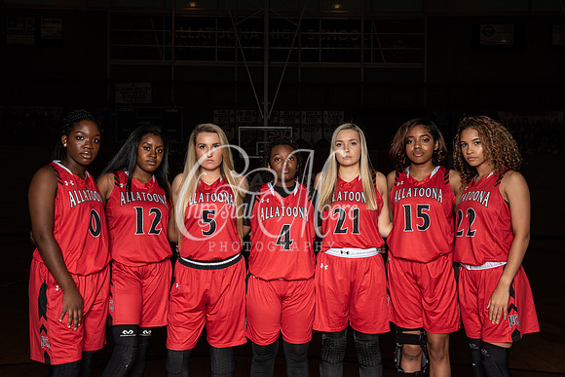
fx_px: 659
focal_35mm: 42
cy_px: 188
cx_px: 282
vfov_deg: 31.9
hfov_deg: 46.4
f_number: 14
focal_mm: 42
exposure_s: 1/200
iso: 320
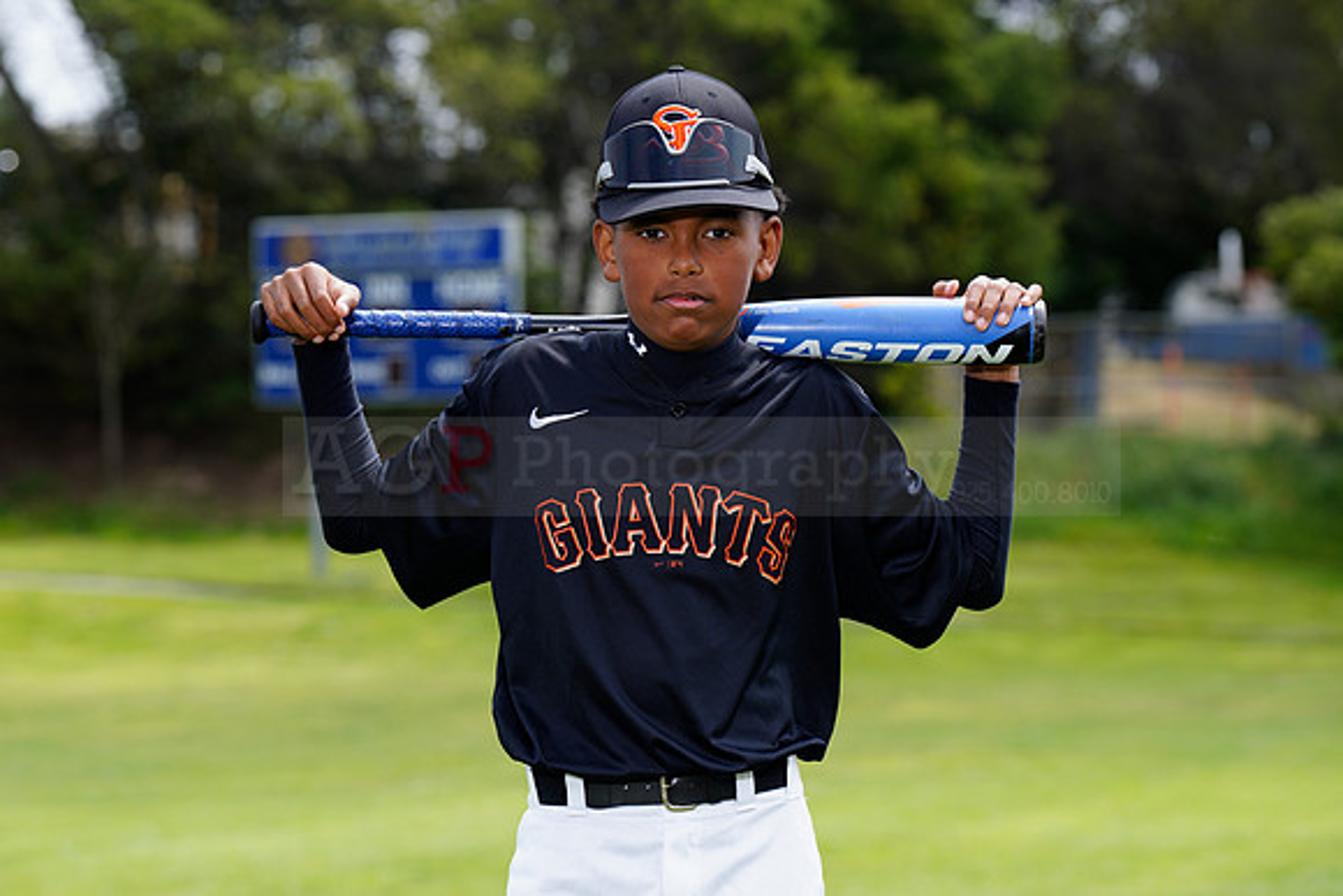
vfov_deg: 9.5
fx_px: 5373
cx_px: 672
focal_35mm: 144
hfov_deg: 14.2
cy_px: 448
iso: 100
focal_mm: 144
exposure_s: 1/250
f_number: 6.3
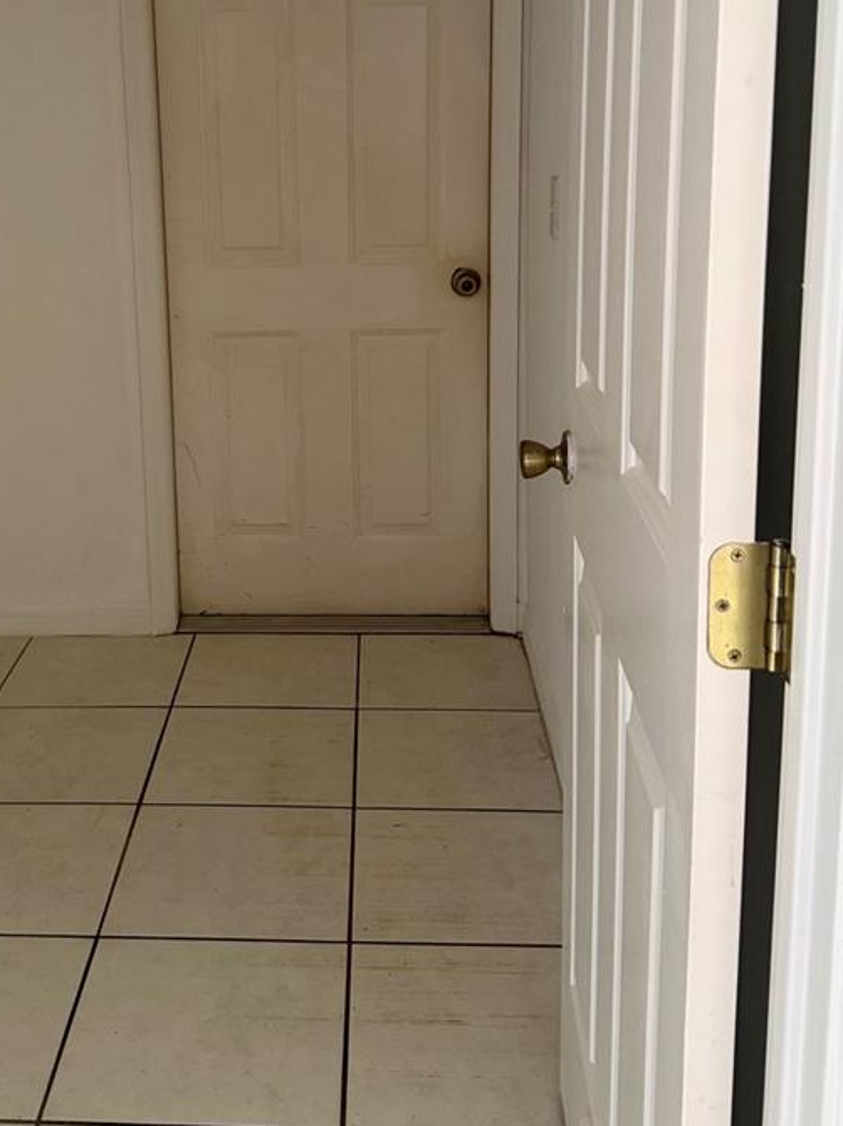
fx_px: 1397
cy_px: 361
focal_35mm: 43
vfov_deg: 43.2
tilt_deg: -10.8
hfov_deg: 33.2
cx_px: 255
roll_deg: +1.4
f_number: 1.78
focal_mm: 6.76
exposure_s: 1/60
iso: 250
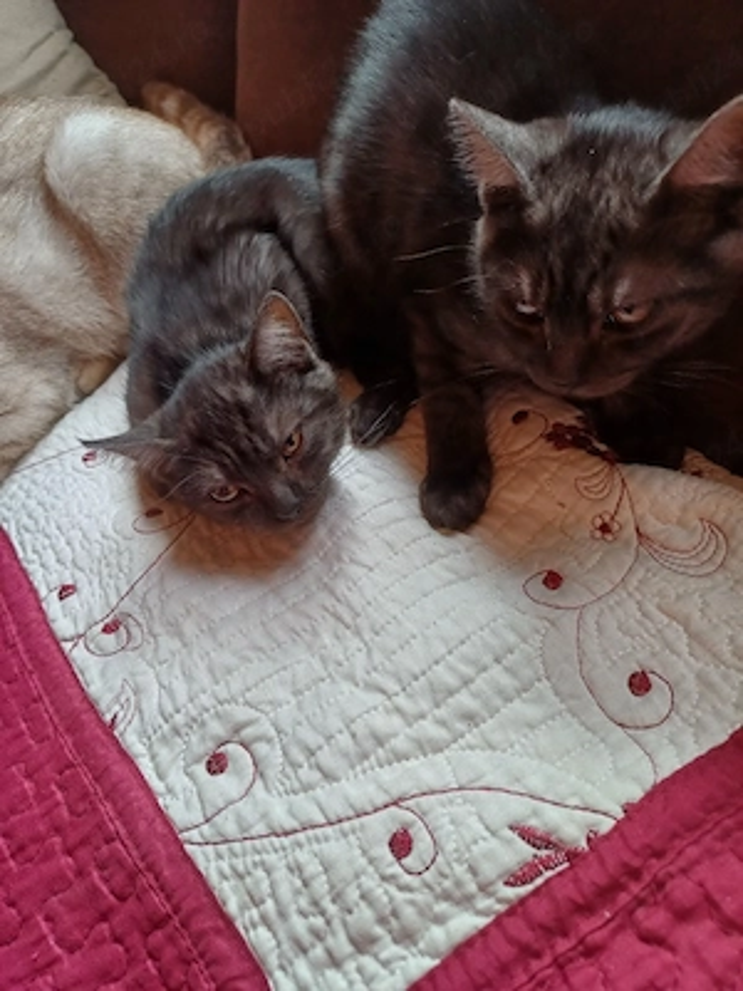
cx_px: 372
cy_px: 496
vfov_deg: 69.4
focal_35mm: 25
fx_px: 715
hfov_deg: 54.9
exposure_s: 1/50
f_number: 1.8
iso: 64
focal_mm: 4.65
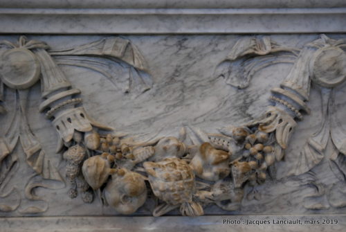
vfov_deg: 23.9
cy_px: 116
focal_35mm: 57
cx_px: 173
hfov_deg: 35.0
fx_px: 549
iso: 800
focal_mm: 38
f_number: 4.2
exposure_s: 1/25
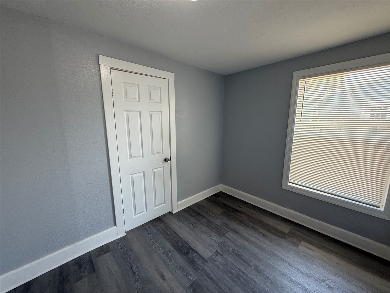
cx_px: 195
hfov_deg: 102.1
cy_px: 146
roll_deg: +1.5
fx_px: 158
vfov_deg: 85.7
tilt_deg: -10.6
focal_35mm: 14
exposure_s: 1/120
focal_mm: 2.22
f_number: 2.2
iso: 125
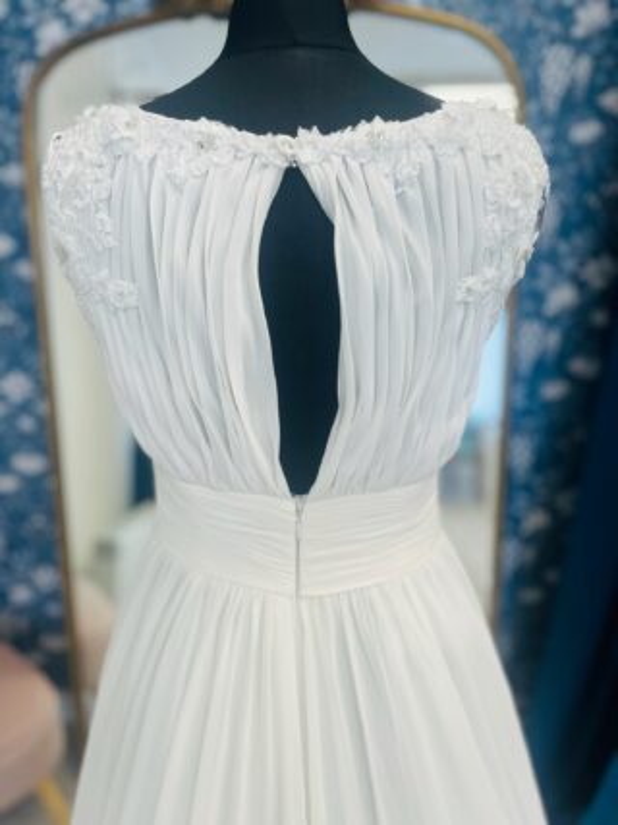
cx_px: 309
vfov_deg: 67.3
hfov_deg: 53.0
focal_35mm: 26
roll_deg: +2.1
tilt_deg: -17.4
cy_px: 412
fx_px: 619
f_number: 1.6
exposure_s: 1/100
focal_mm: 5.1
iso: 32
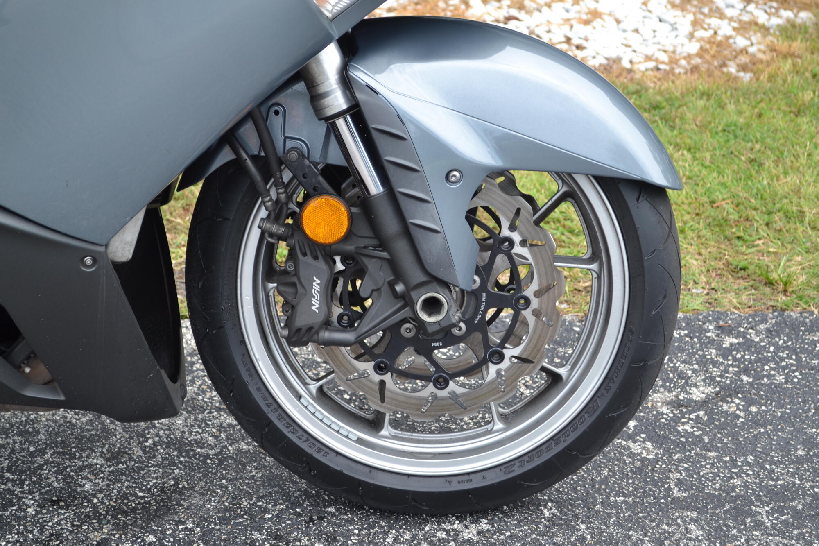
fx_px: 1535
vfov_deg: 20.2
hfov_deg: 29.9
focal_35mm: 68
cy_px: 273
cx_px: 410
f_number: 5.6
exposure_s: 1/125
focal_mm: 45
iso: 100
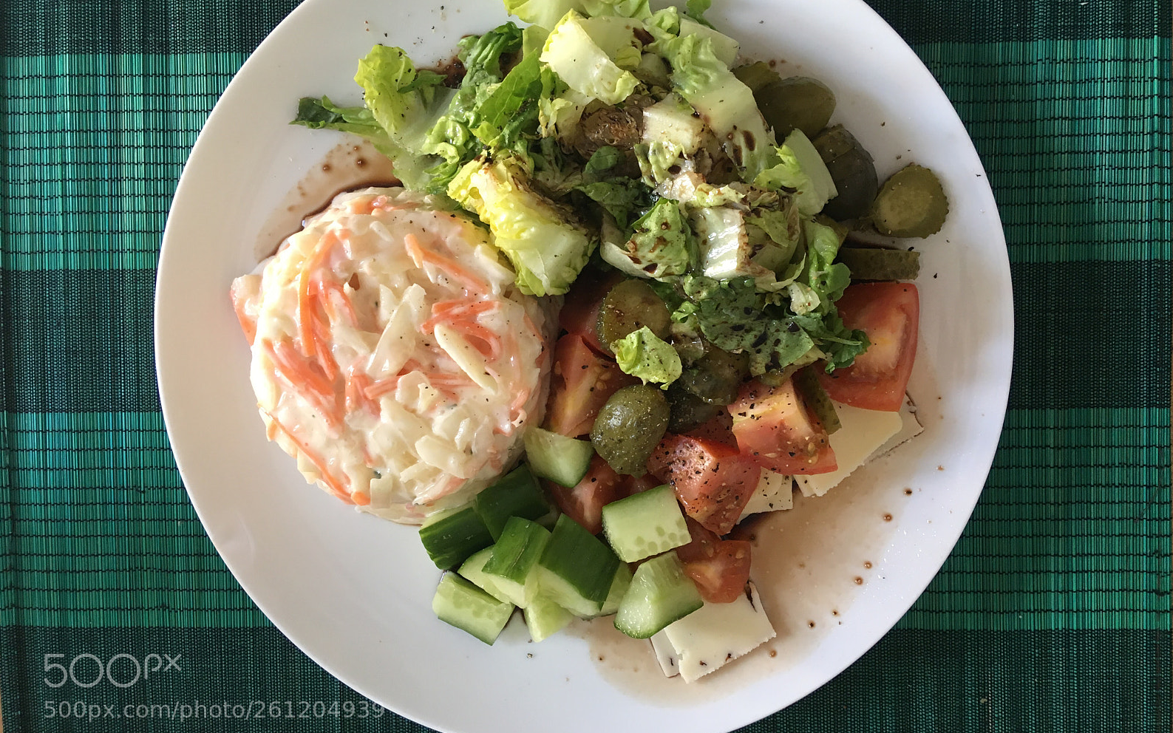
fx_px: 991
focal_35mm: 31
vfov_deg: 40.5
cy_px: 324
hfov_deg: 61.2
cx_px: 589
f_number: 2.2
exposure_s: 1/33
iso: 100
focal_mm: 4.15
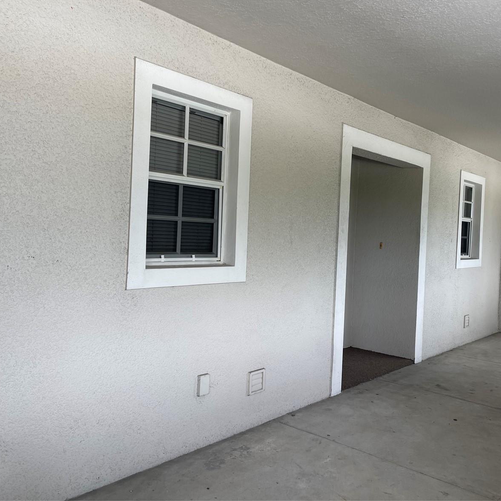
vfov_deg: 54.0
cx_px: 306
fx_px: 491
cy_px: 246
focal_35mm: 30
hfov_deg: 53.6
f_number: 1.6
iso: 32
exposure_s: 1/203
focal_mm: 5.1
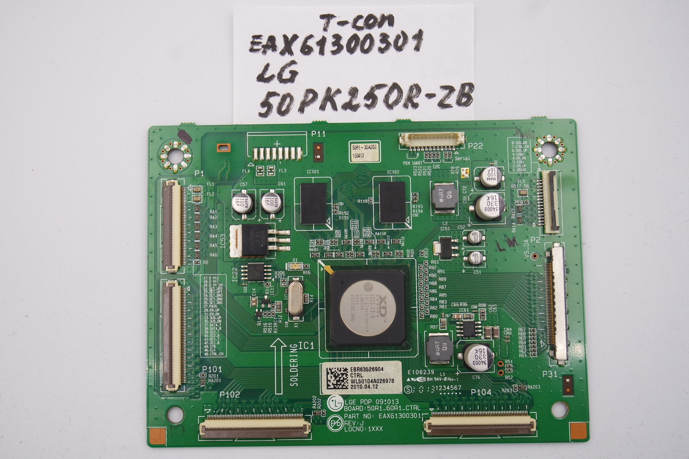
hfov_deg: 43.6
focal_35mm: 45
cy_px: 230
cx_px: 344
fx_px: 861
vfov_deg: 29.9
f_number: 5
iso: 160
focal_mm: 17
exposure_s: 1/100
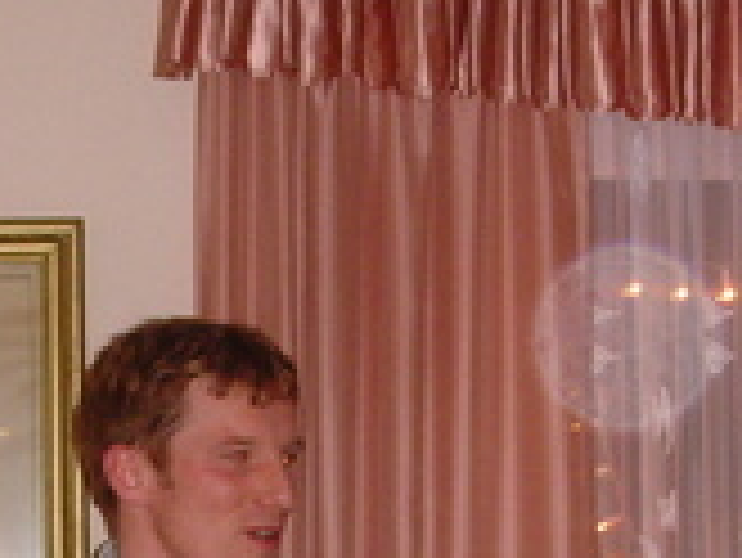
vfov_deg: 10.8
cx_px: 274
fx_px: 2917
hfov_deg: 14.5
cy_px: 646
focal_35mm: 136
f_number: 3.7
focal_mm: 7.7
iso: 240
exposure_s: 1/45
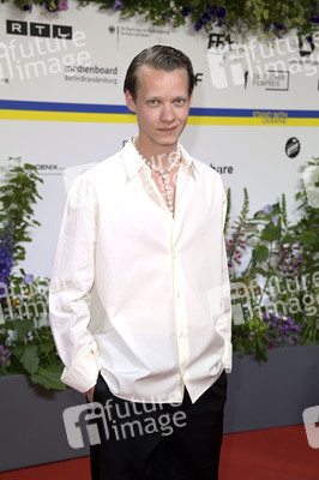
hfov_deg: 15.2
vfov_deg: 22.6
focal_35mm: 90
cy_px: 240
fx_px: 1198
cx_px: 160
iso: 640
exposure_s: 1/250
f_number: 6.3
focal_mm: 90
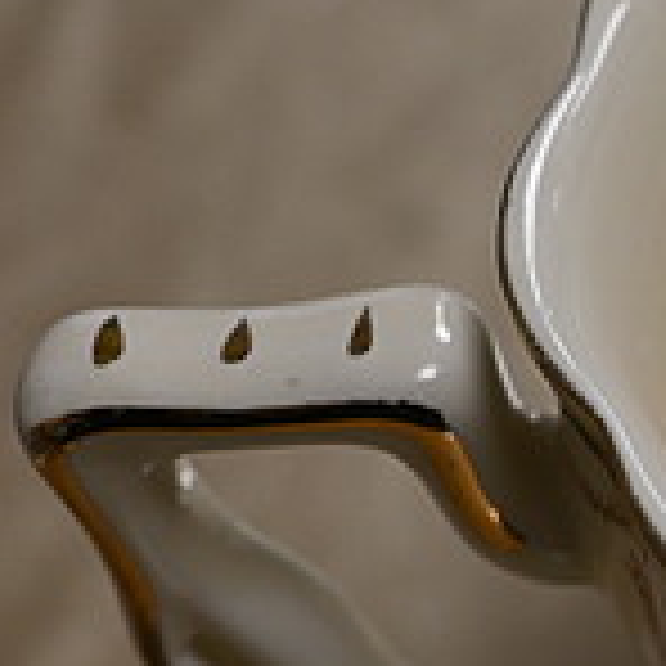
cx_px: 1233
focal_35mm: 188
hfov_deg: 8.9
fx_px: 4092
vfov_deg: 9.3
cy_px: 400
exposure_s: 1/250
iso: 400
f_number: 3.5
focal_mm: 28
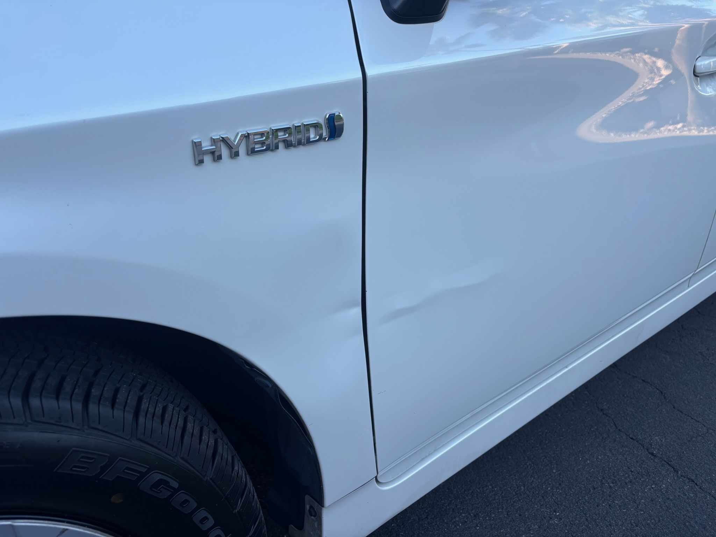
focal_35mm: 26
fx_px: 538
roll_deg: -0.2
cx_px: 358
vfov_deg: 53.1
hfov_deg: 67.3
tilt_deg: -19.4
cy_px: 268
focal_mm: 5.96
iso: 50
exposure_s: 1/448
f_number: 1.6
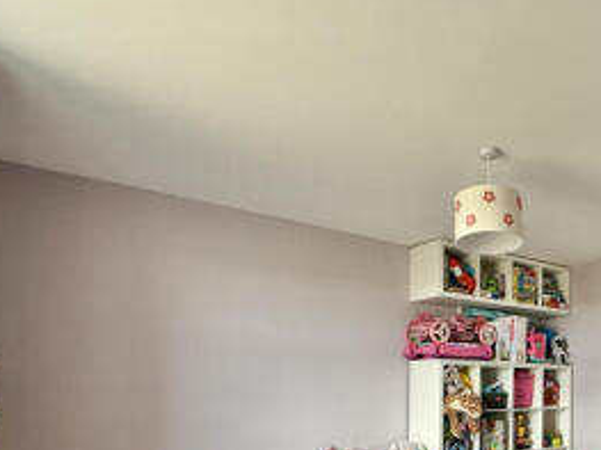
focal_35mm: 31
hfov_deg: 54.2
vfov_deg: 42.7
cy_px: 380
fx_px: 538
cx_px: 486
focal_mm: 2.22
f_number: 2.2
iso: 320
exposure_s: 1/99
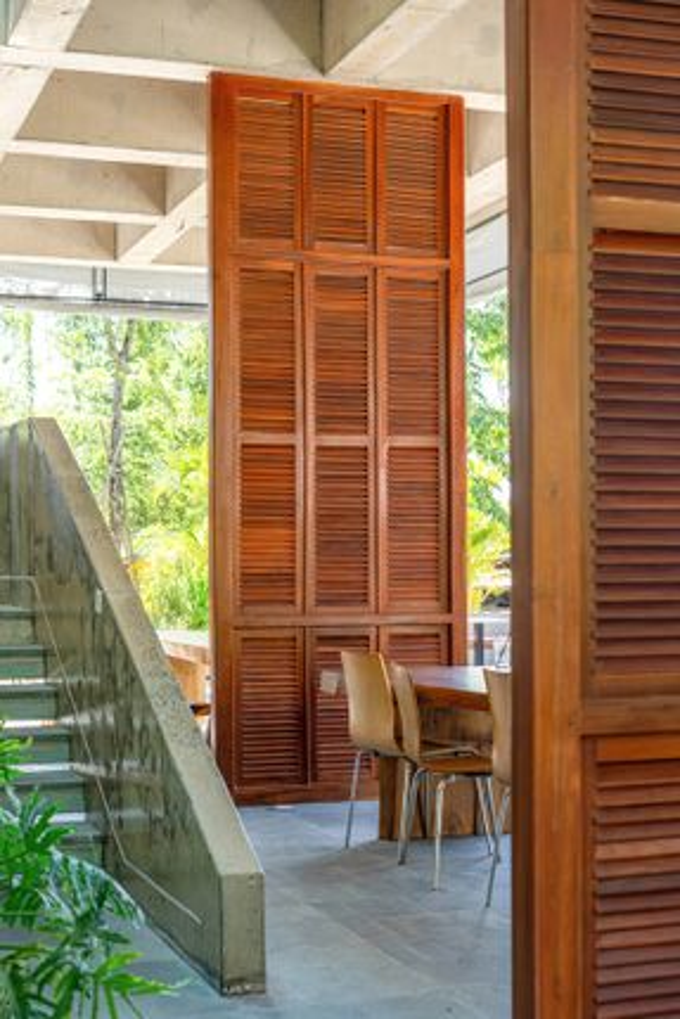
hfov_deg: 27.0
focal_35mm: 50
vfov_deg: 39.6
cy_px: 510
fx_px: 1415
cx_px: 340
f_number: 4.5
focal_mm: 50
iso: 160
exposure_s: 1/80
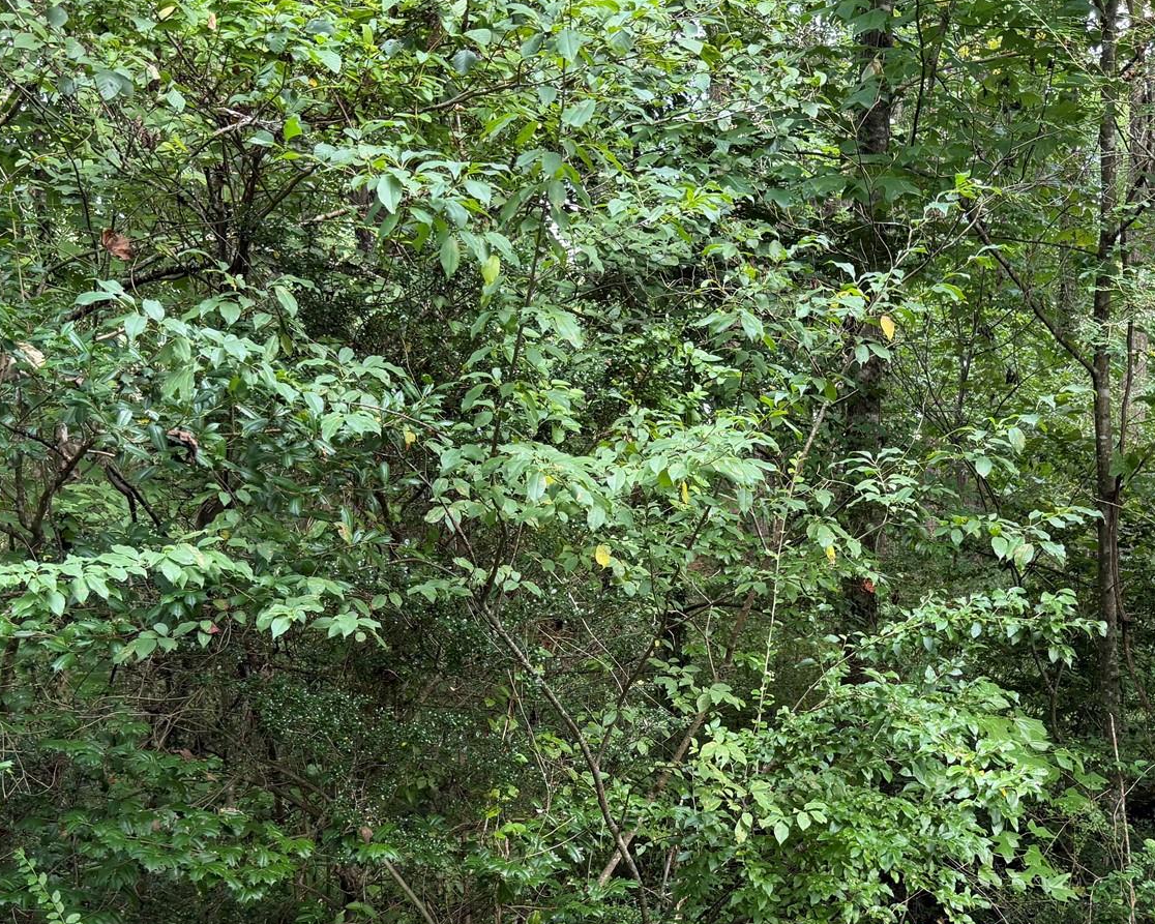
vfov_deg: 34.1
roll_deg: +0.2
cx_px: 654
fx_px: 1470
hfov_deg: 42.8
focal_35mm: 43
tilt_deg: -7.1
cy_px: 704
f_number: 1.78
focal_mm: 6.76
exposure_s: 1/121
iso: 125
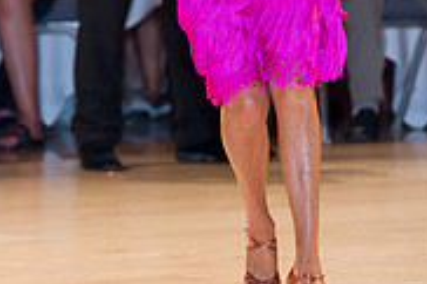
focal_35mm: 599
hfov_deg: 3.4
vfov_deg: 2.3
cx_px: 67
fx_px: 7098
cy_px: -119
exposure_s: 1/250
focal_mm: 160
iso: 640
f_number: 3.5
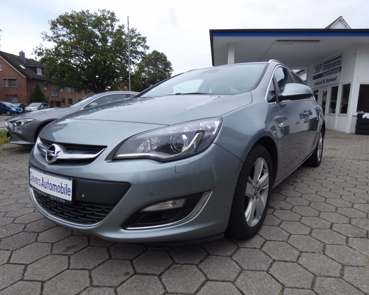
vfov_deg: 65.5
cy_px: 147
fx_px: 229
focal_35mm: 21
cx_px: 191
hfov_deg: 77.6
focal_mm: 3.6
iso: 80
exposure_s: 1/640
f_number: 2.8
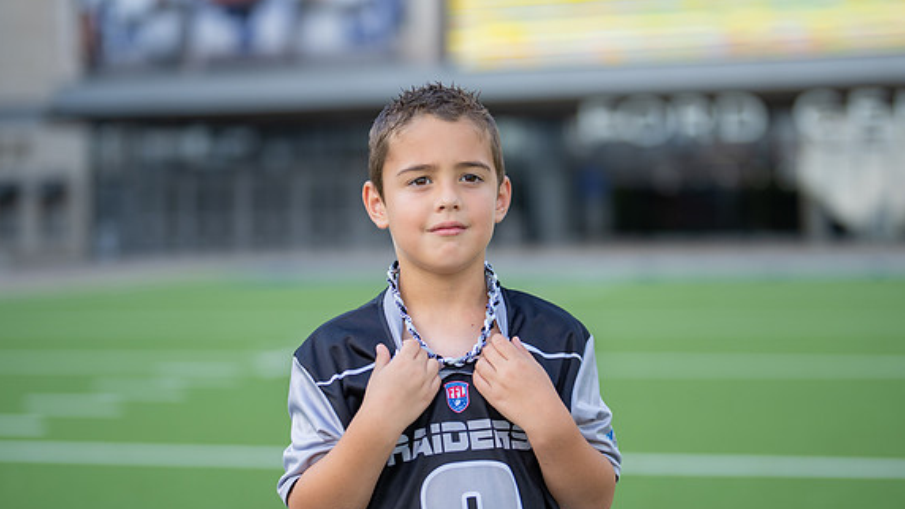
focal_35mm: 70
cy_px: 304
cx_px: 446
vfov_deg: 17.2
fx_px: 1680
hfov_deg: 30.1
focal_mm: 50
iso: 100
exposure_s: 1/1600
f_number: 1.2
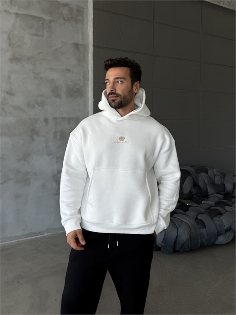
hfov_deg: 56.8
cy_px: 158
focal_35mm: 24
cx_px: 118
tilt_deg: -0.5
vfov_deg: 71.6
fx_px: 218
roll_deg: -0.9
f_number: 1.78
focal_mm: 6.76
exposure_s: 1/121
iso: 64
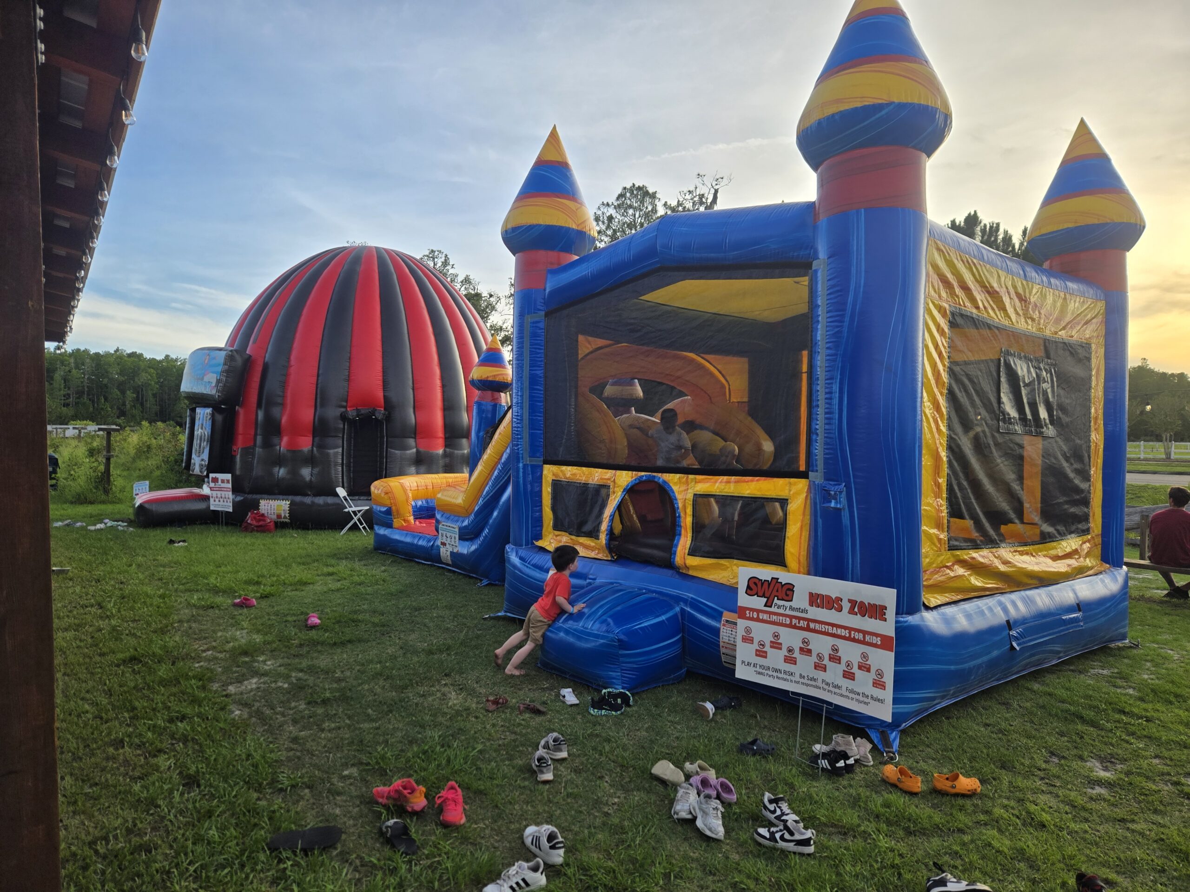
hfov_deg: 73.9
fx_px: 791
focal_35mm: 23
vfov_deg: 58.9
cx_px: 595
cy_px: 446
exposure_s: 1/1208
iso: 25
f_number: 1.8
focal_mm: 5.4
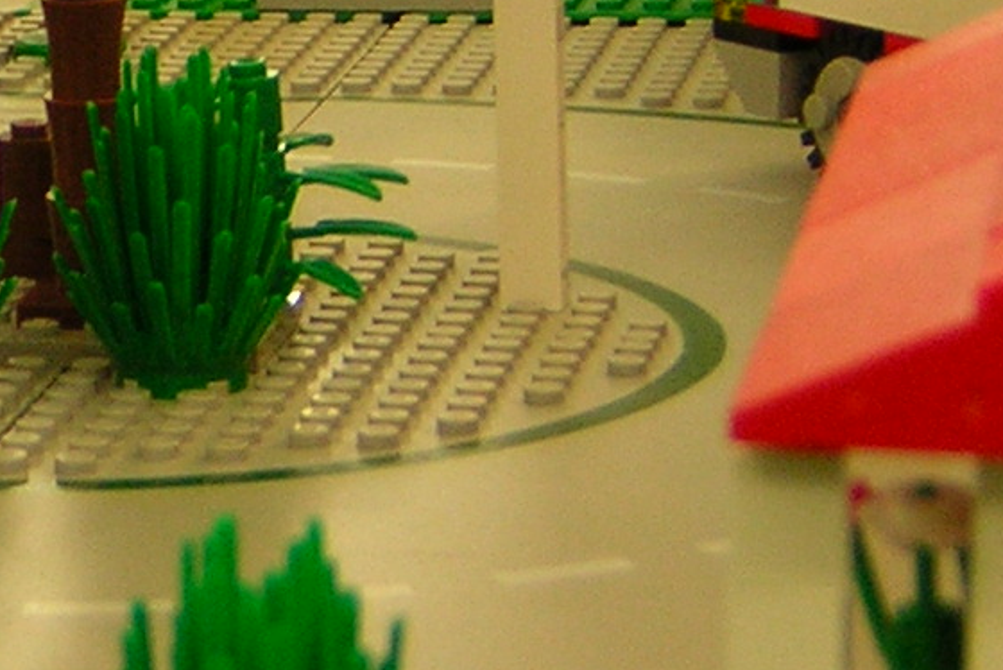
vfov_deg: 7.0
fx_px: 5463
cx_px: -131
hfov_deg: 10.4
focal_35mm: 196
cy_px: -84
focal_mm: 8.6
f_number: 3.5
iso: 78
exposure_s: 1/5.6
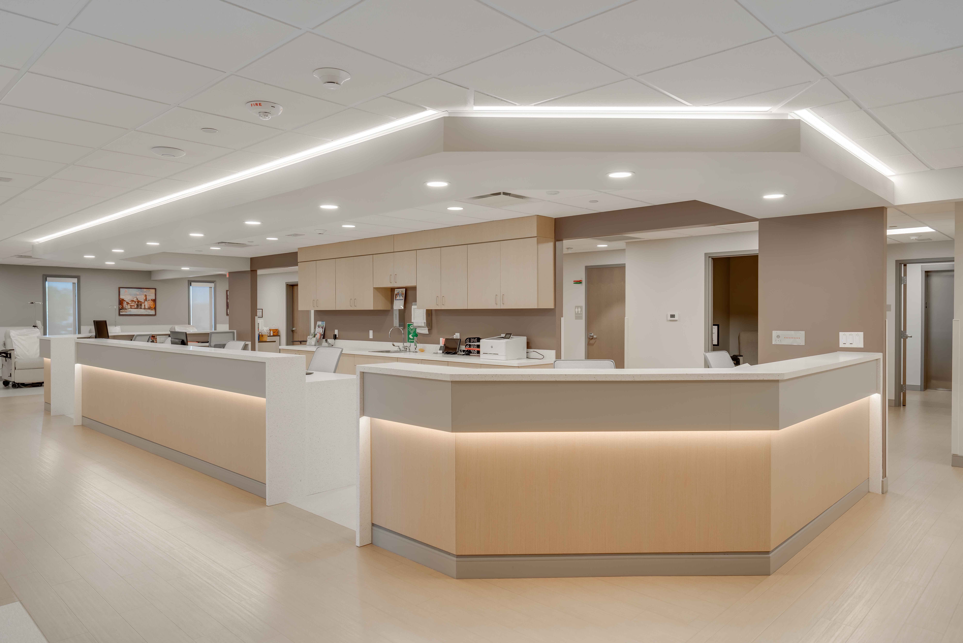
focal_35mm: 24
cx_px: 482
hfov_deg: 73.7
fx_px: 642
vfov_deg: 53.1
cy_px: 322
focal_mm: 24
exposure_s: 1/400
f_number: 6.3
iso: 320
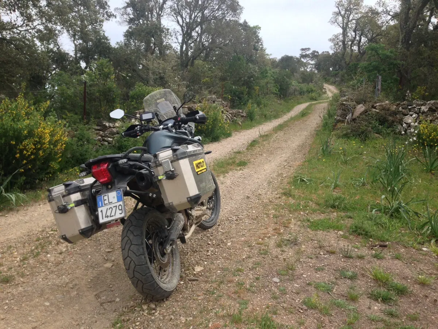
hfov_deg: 55.4
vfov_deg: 42.9
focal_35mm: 33
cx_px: 219
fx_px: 418
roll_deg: -0.6
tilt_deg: -7.3
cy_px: 164
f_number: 2.4
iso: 50
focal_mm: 4.12
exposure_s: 1/951
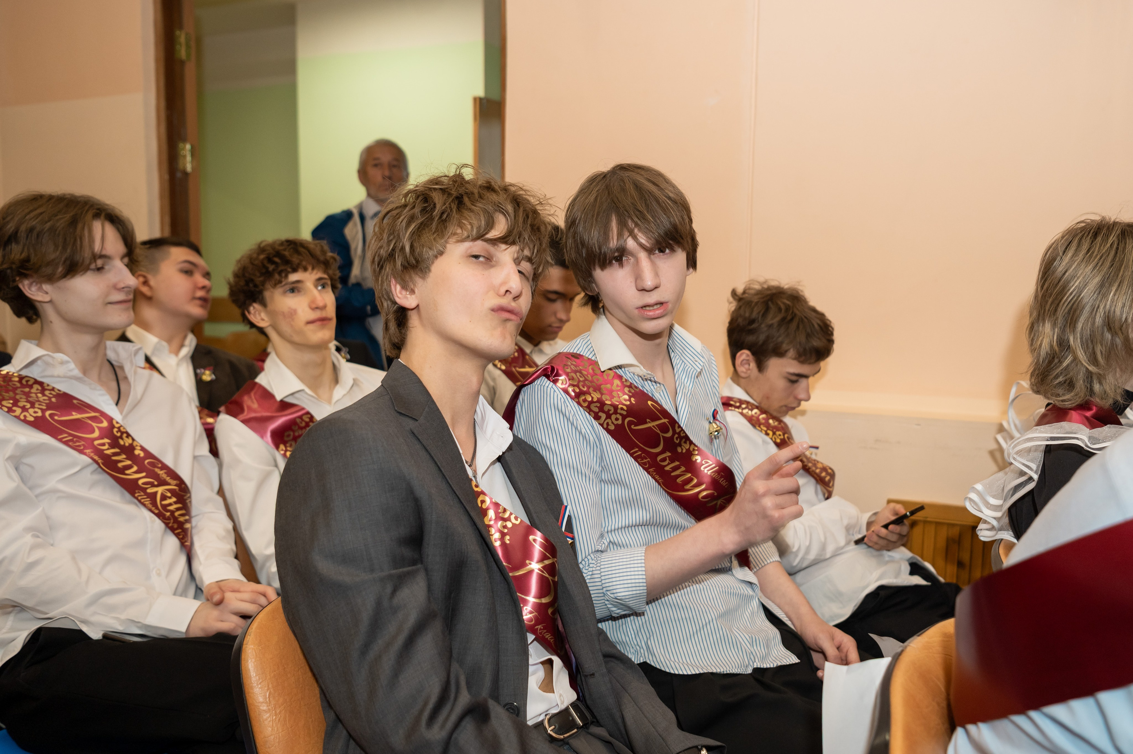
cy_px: 392
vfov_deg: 45.3
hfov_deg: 64.0
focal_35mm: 29
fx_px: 903
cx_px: 637
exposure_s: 1/200
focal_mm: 24
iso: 500
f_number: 2.8
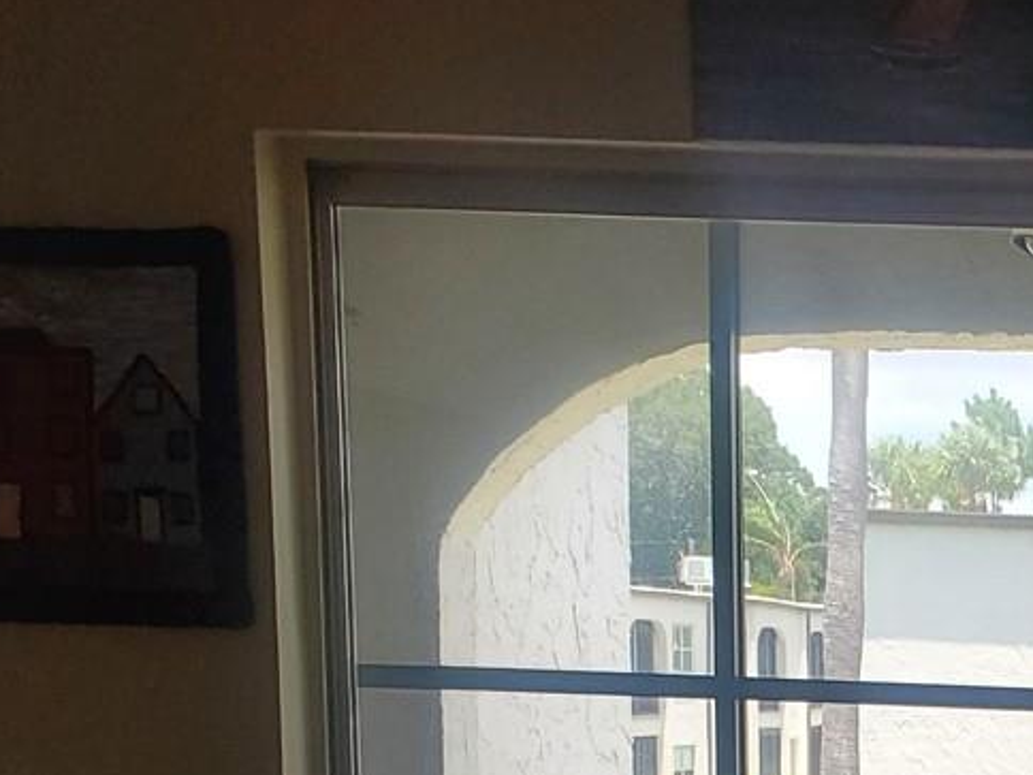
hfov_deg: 20.5
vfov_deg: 15.8
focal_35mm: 86
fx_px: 2566
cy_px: 1166
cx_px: 1400
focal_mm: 4.3
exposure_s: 1/210
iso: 50
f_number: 2.4
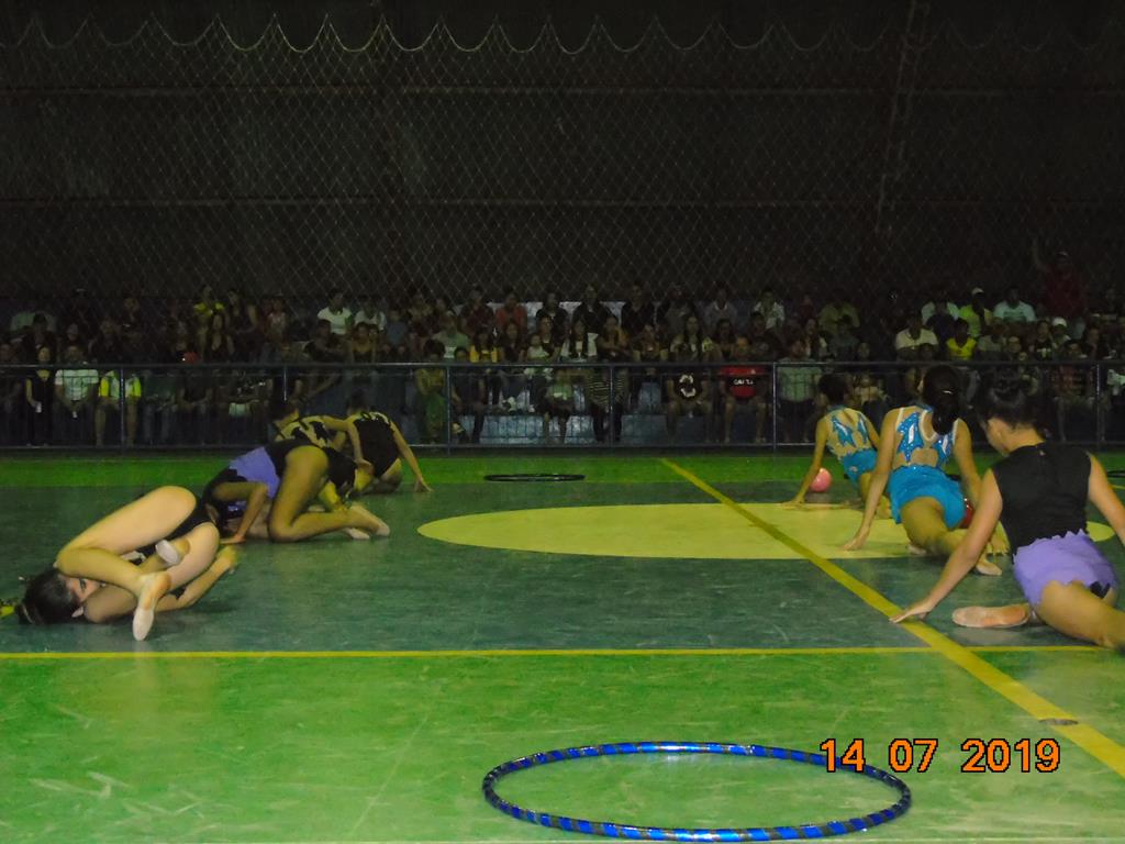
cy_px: 422
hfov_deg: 35.5
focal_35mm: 54
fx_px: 1755
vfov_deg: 27.0
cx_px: 562
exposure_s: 1/60
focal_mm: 9.6
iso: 1600
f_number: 4.3
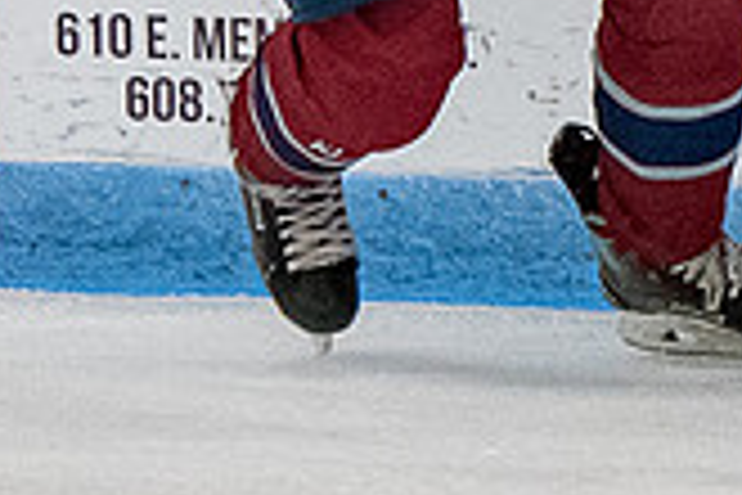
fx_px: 40250
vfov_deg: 0.7
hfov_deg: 1.1
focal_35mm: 1953
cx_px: 514
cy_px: -271
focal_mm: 160
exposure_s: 1/800
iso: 2500
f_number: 3.5
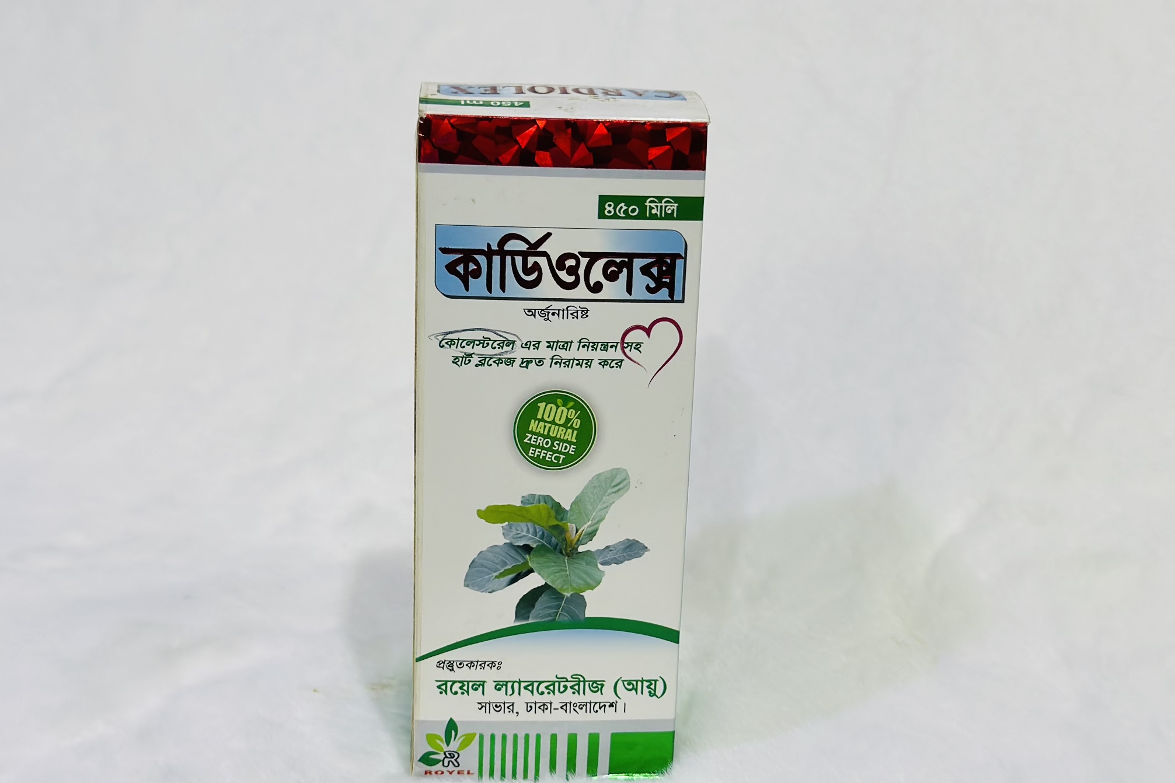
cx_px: 587
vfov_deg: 27.0
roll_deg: +0.0
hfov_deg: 39.6
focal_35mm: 50
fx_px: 1632
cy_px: 424
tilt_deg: -16.6
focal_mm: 6.86
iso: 250
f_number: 1.78
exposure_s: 1/50
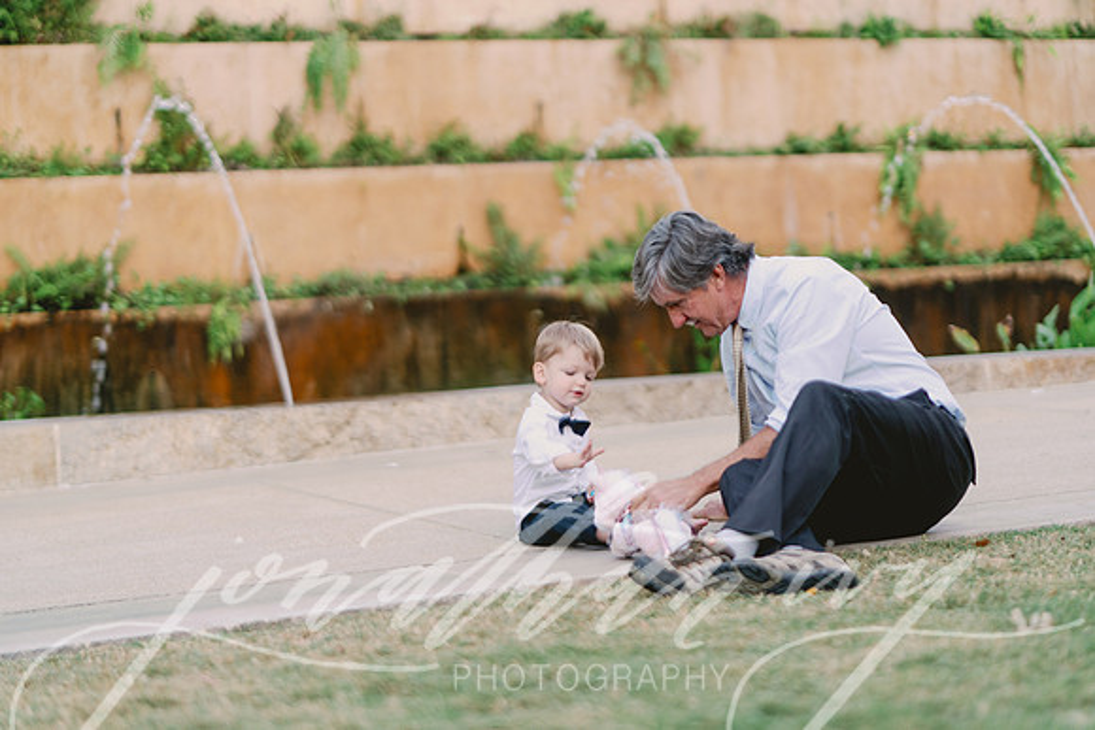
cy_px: 365
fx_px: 2586
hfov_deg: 23.9
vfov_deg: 16.1
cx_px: 548
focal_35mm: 85
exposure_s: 1/125
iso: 200
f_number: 1.4
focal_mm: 85
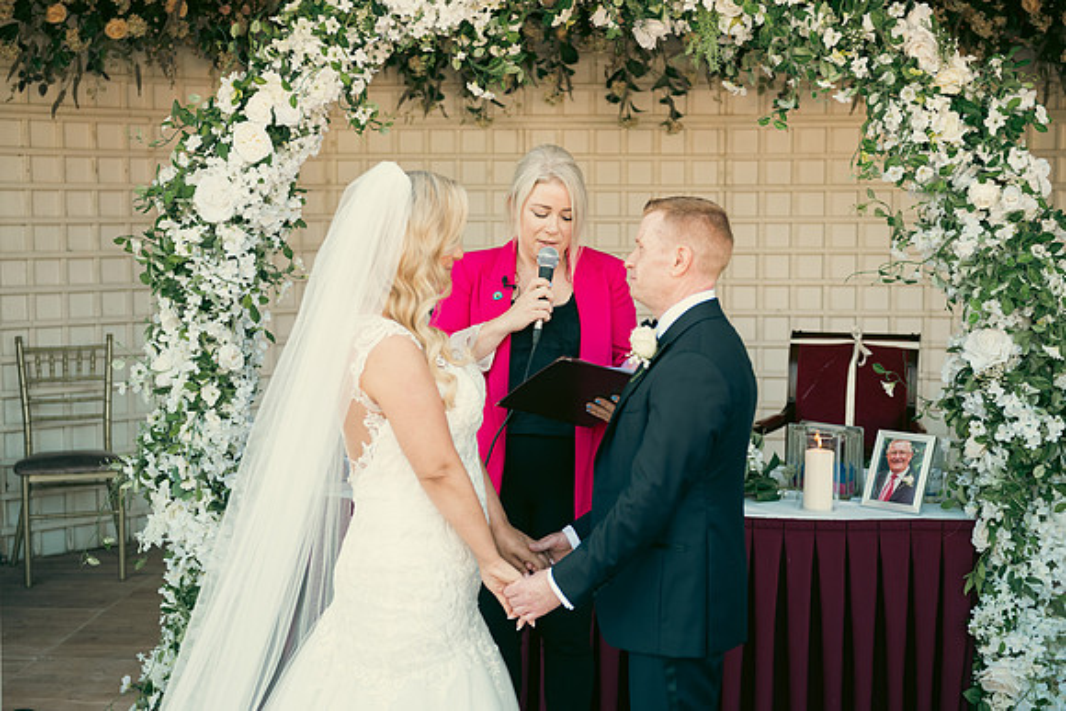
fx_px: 1718
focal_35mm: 58
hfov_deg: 34.5
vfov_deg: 23.4
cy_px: 356
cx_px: 533
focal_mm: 58
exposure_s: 1/250
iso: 320
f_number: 3.5
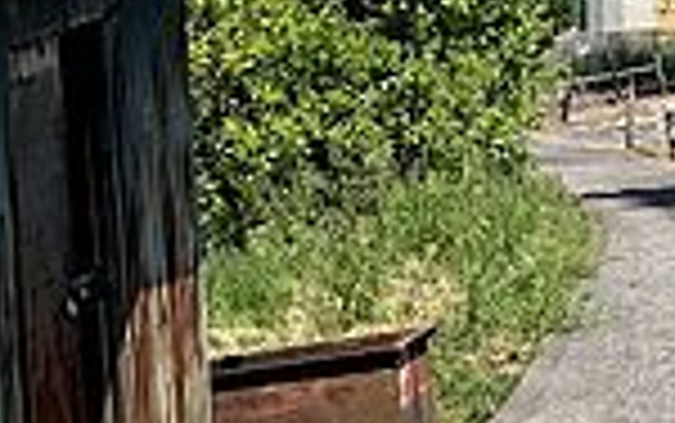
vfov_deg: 11.9
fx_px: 2025
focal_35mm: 110
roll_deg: +1.1
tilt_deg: -8.0
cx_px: 855
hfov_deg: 17.8
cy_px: 148
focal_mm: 4.25
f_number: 1.8
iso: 25
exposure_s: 1/1748
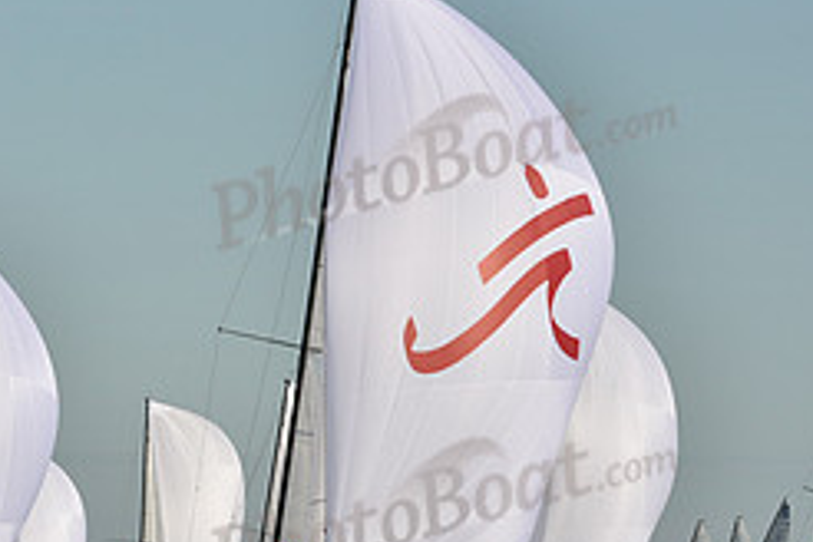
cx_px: 43
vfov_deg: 2.9
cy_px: 382
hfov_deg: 4.4
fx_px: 10658
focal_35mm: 472
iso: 250
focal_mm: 200
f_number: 9
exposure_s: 1/1000
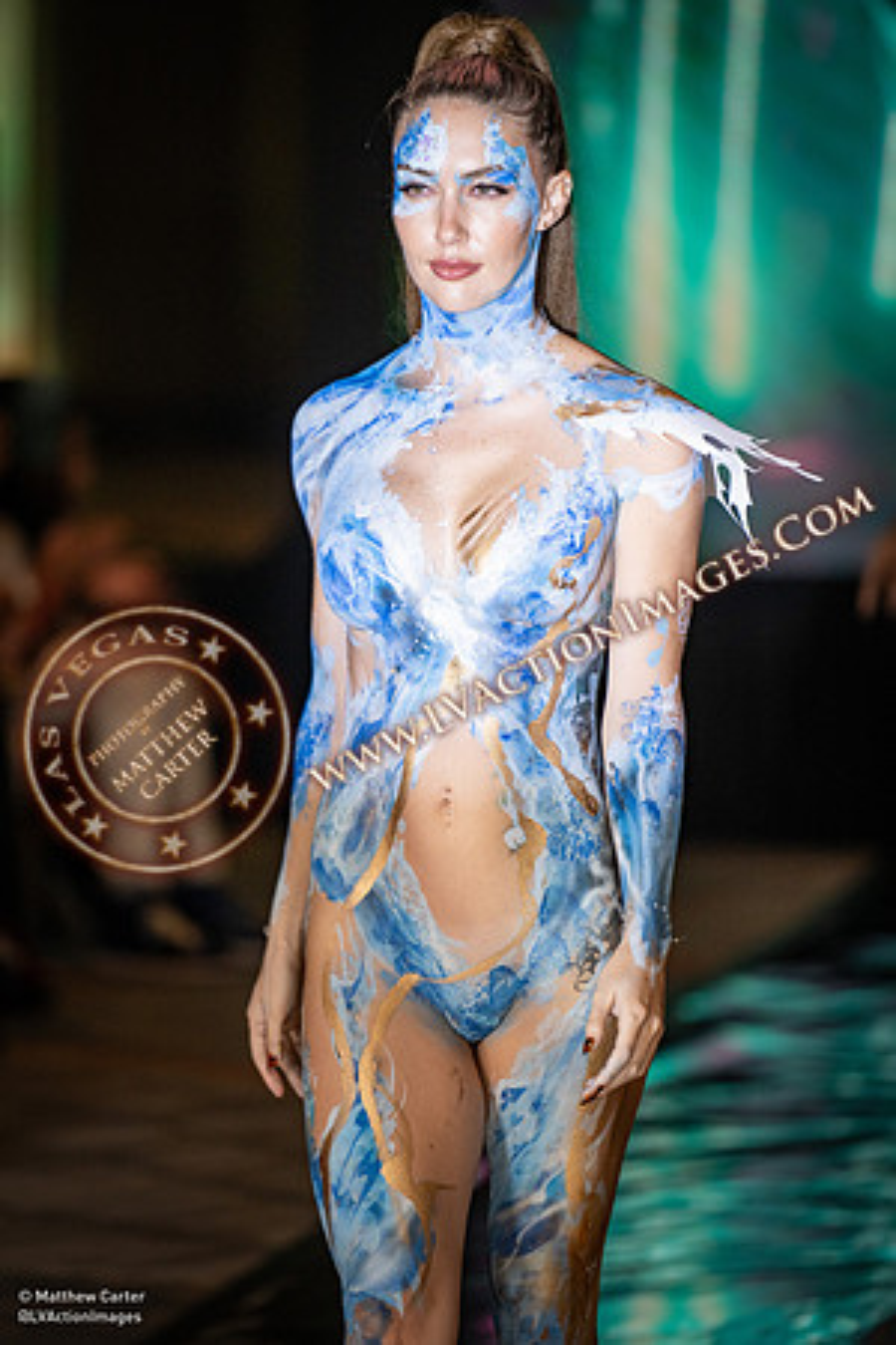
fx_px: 7466
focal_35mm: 200
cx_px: 448
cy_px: 672
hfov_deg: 6.9
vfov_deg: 10.3
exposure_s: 1/500
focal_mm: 200
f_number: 2.8
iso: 1250
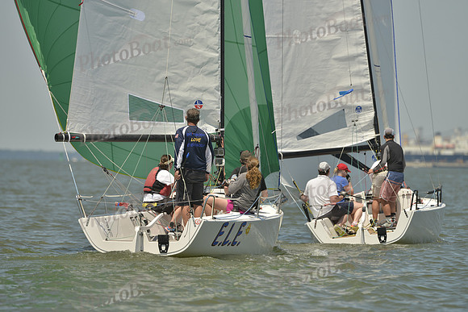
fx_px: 5201
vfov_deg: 3.4
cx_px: 234
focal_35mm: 400
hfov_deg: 5.2
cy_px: 156
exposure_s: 1/1250
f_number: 6.3
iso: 200
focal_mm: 400
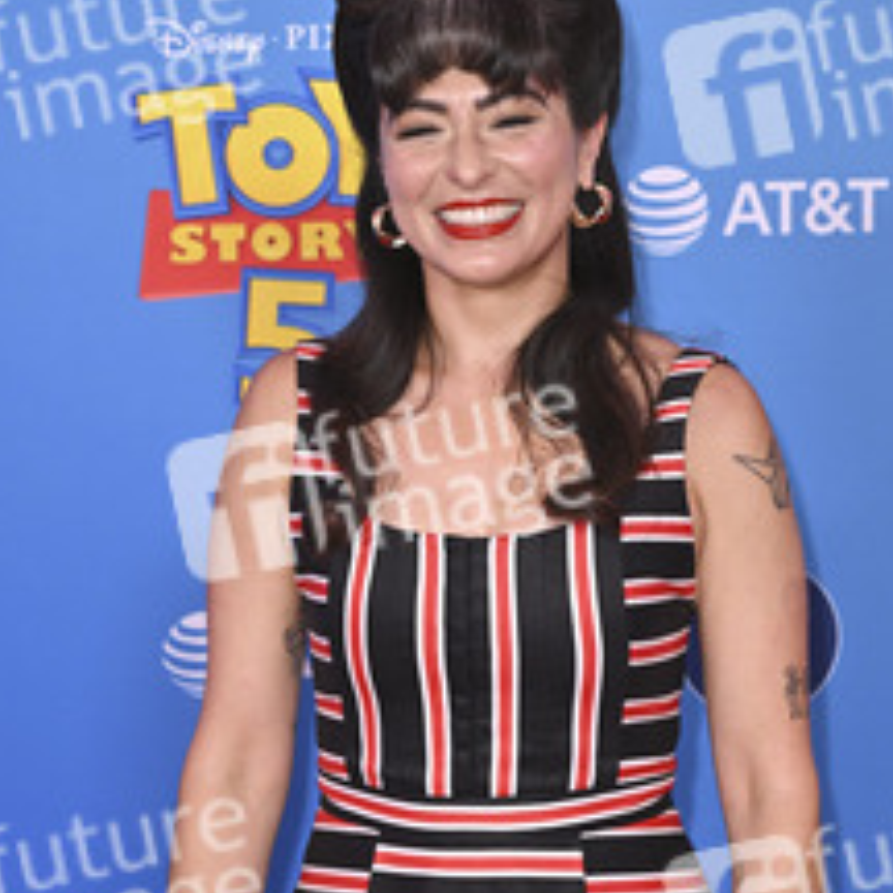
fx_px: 3532
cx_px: 500
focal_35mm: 121
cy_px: 690
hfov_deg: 14.4
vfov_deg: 14.3
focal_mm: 77
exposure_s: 1/250
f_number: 6.3
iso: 1250
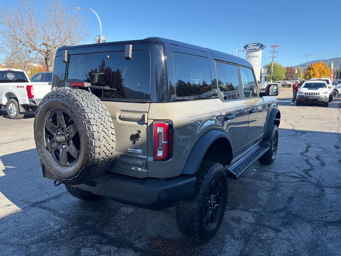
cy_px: 128
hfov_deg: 67.3
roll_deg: -1.3
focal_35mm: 26
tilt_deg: -9.7
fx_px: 256
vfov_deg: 53.1
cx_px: 170
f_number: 1.6
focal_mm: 5.96
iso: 50
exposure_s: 1/830
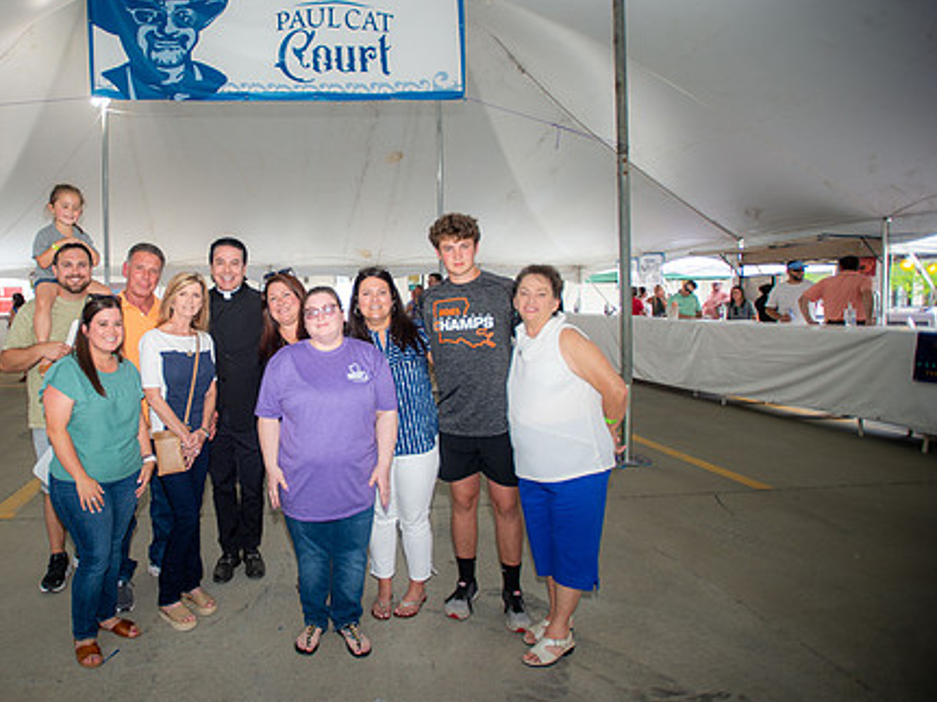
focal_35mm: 22
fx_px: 595
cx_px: 317
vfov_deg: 61.0
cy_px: 335
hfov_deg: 74.2
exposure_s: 1/60
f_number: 2.8
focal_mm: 17
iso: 100
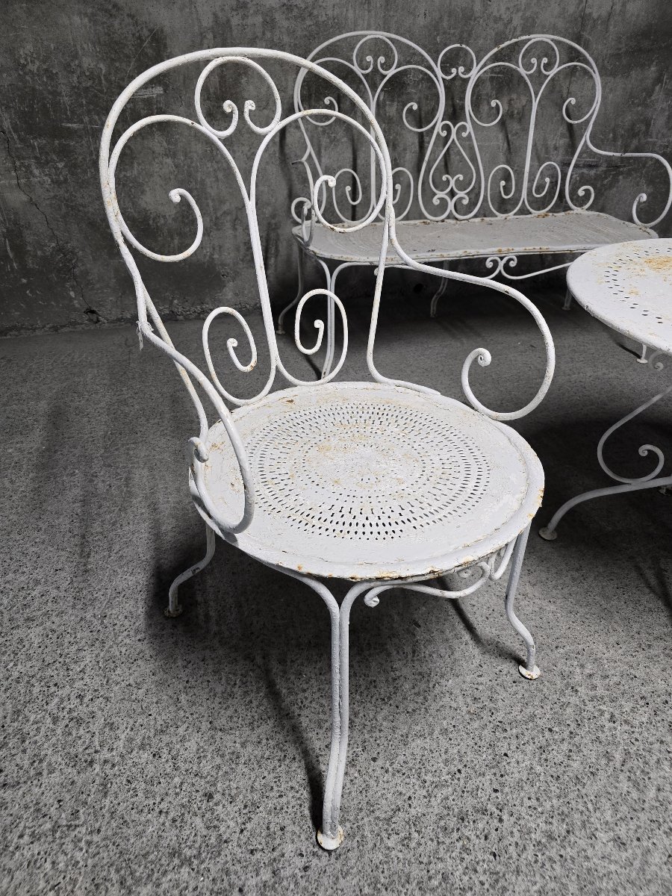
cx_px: 336
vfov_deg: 73.9
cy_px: 448
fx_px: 595
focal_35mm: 23
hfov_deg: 58.9
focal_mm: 6.3
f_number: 1.7
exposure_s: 1/100
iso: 250
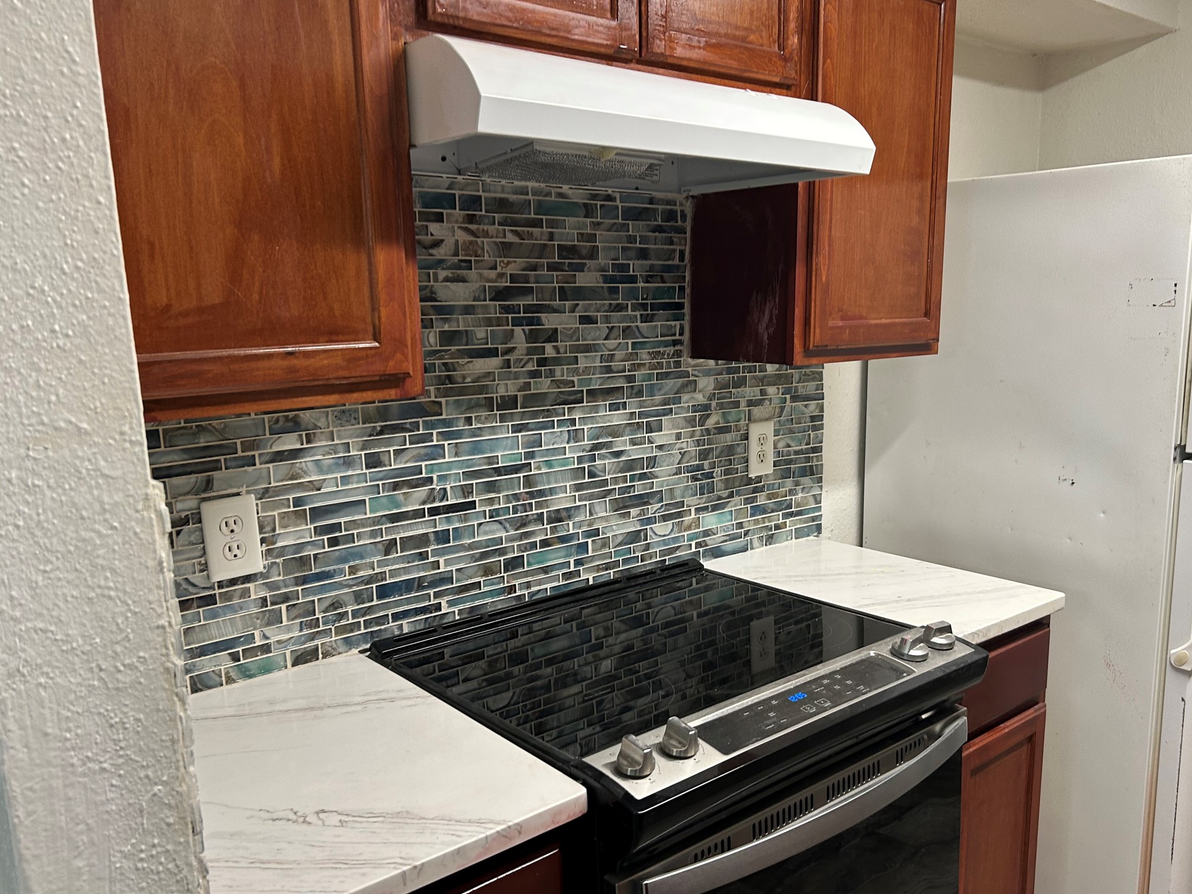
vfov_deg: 48.2
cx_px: 658
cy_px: 467
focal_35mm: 29
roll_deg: +0.3
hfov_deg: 61.5
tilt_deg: -12.0
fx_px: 999
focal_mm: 5.7
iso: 100
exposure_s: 1/60
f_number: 1.5
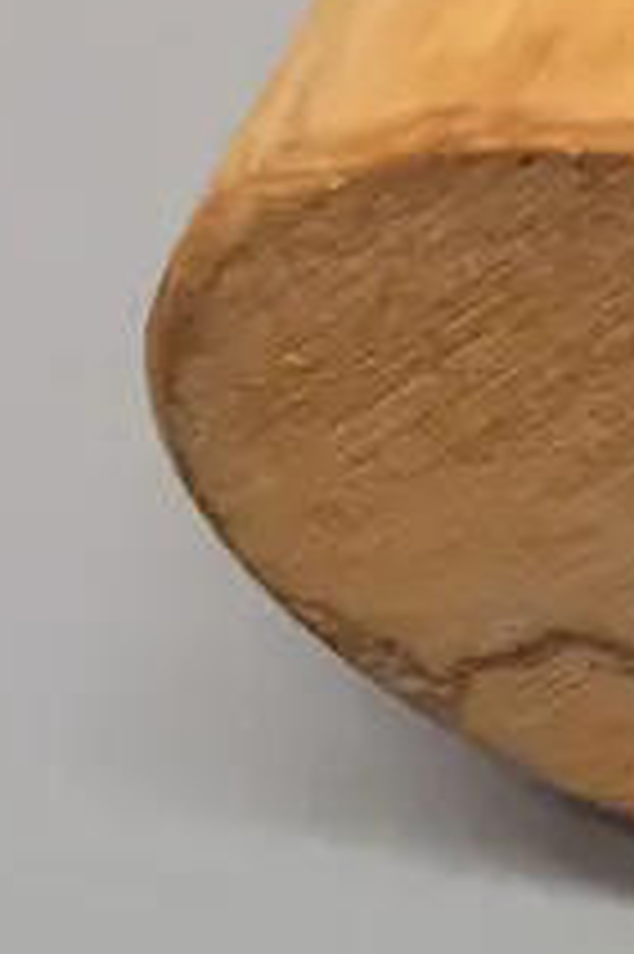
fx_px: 4260
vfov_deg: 12.0
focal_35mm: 161
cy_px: -603
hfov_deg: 7.1
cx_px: 2244
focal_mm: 16
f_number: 5.6
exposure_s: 1/125
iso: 3200
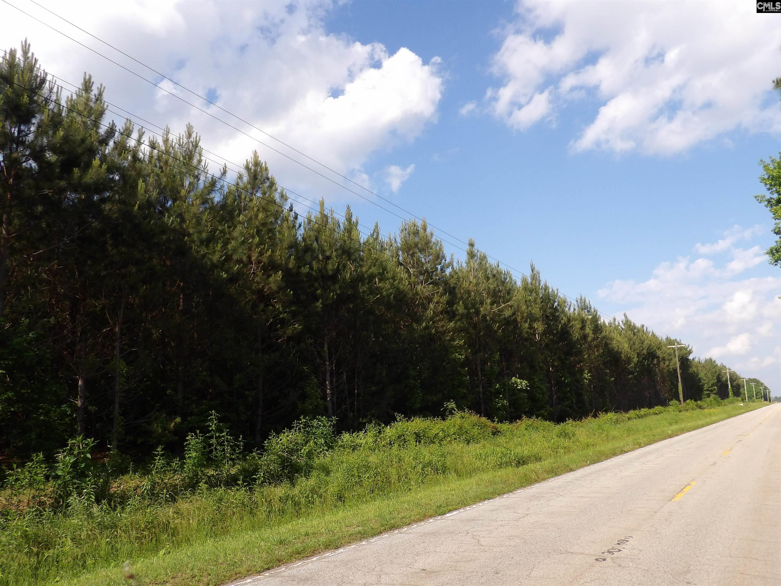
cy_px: 293
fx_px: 632
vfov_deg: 49.7
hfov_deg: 63.4
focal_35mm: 28
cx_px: 390
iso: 100
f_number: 3.4
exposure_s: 1/735
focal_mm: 5
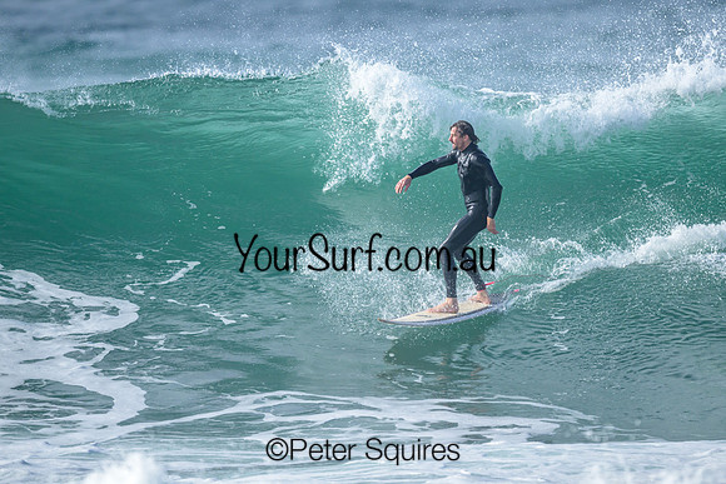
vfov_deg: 1.3
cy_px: 213
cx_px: 433
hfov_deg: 1.9
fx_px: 22146
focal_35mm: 1098
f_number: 6.3
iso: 280
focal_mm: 800
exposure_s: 1/2000
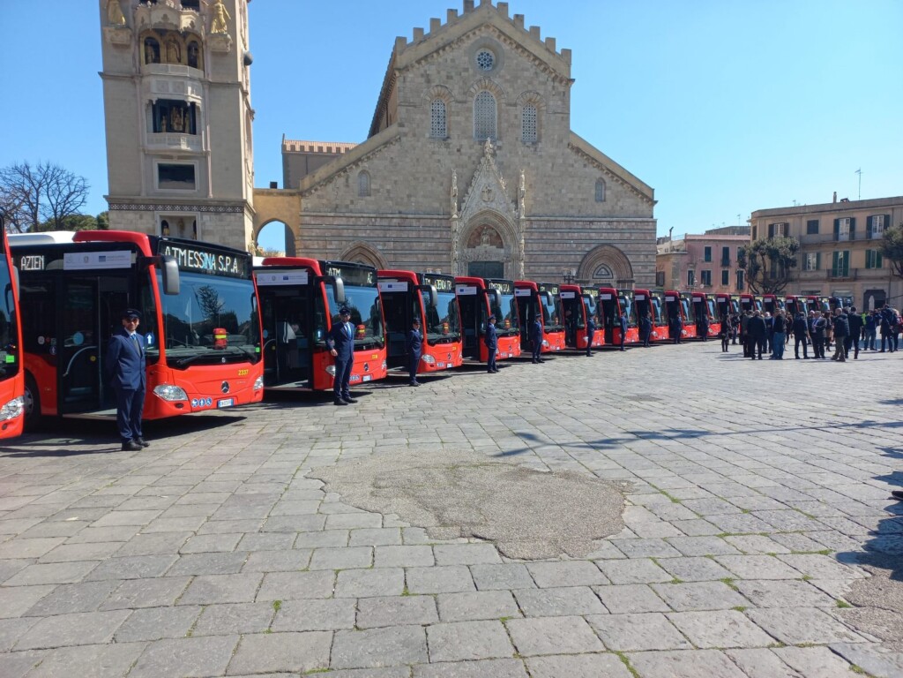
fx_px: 652
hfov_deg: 69.4
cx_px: 452
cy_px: 339
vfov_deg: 54.9
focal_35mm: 25
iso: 25
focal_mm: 4.6
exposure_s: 1/522
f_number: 1.8
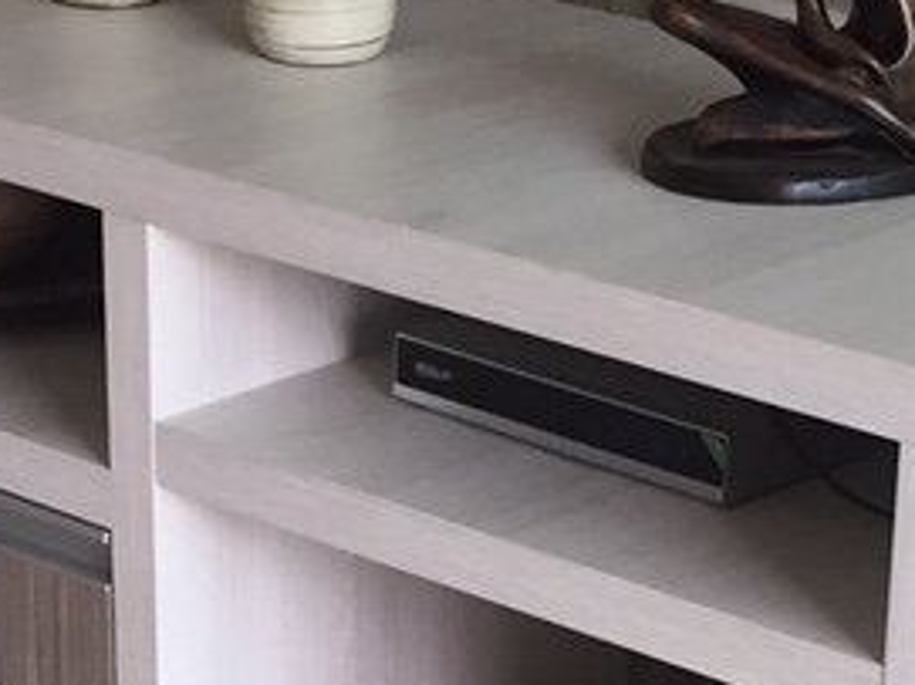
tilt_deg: -25.8
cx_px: 493
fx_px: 3620
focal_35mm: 137
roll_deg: -1.5
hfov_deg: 14.4
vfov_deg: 10.6
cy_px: 898
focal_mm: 4.15
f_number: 2.2
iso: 32
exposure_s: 1/40
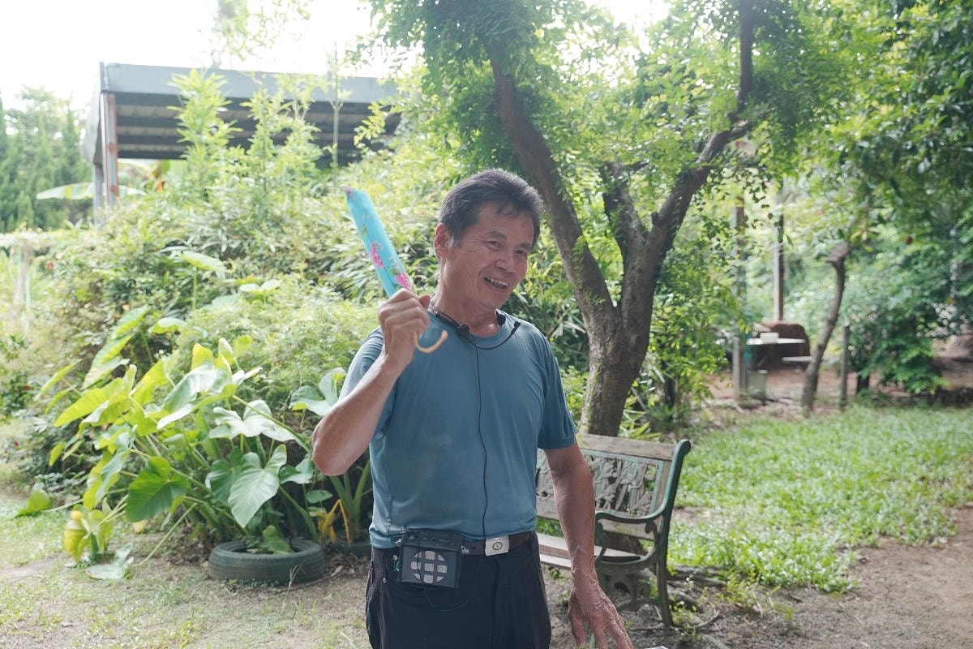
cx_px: 486
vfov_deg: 31.2
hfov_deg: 45.4
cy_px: 324
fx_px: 1162
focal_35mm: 43
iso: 800
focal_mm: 43
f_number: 4
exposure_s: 1/160
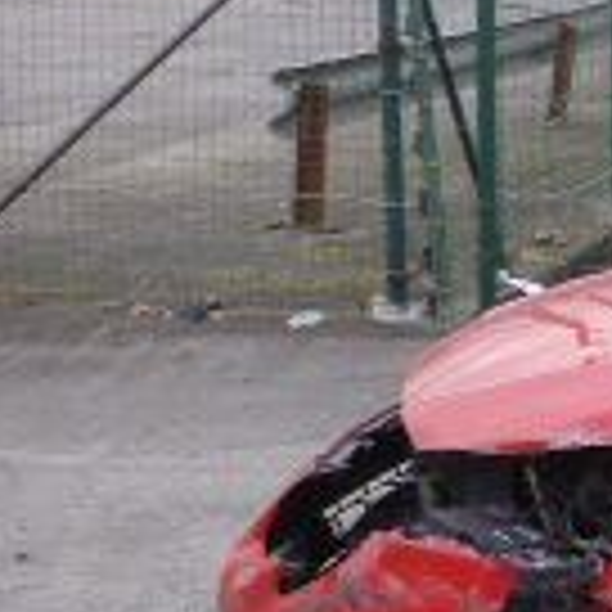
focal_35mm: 104
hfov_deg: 13.4
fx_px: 2080
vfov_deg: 16.7
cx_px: 1359
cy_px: 306
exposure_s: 1/100
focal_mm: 4.5
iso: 100
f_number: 3.9
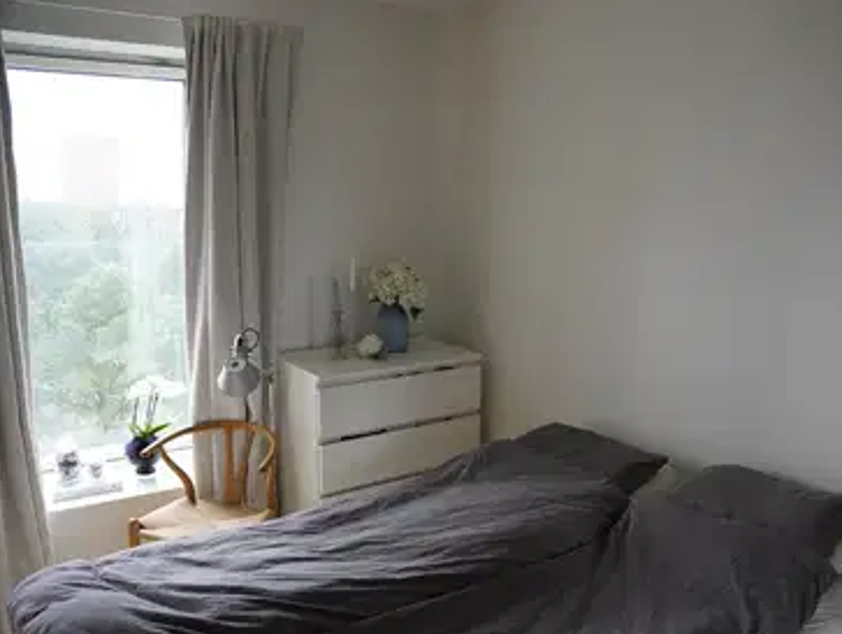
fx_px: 730
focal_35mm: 30
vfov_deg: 46.9
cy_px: 323
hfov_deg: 59.7
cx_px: 476
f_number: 4
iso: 400
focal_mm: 18
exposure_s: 1/160
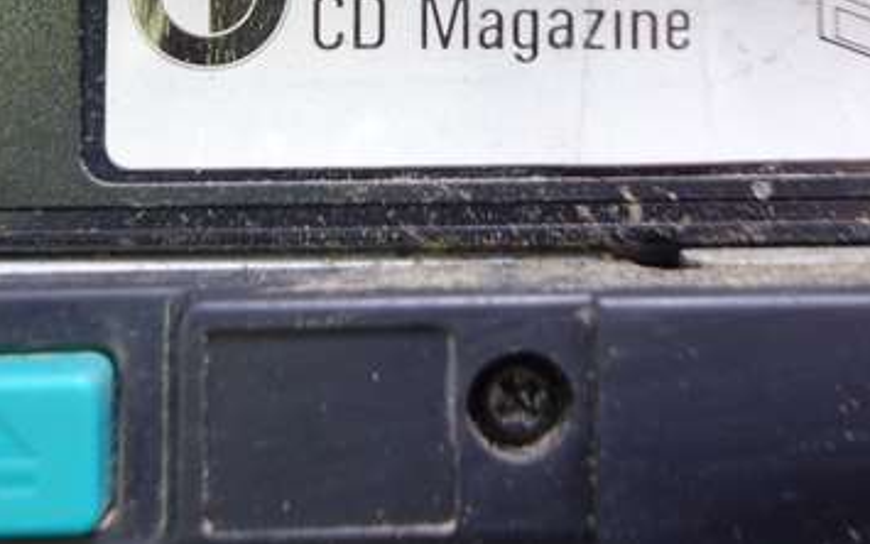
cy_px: -124
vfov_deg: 18.6
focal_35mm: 66
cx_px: 429
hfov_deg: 31.1
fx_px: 1565
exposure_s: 1/6
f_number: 4.5
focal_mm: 10.4
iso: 125
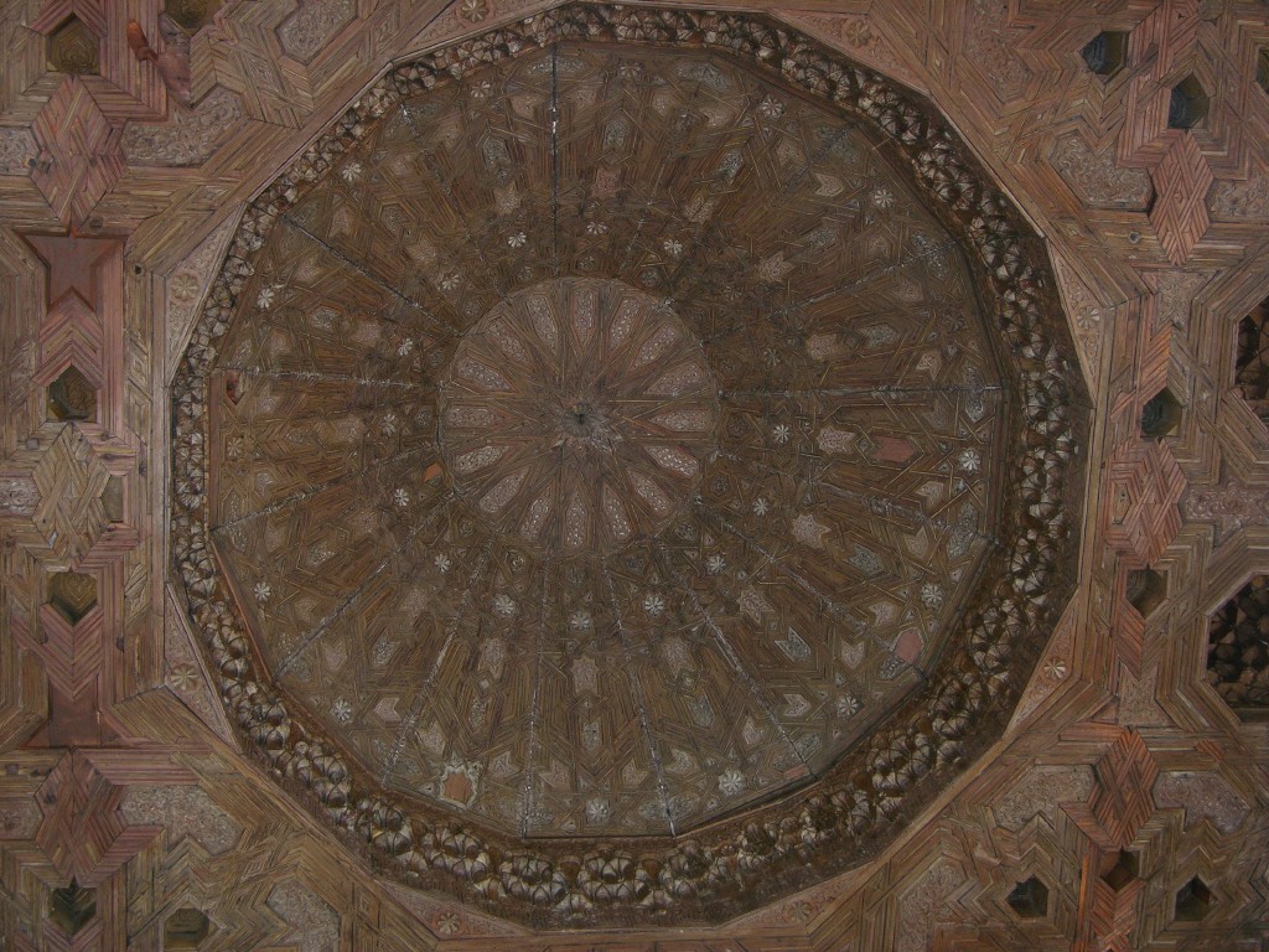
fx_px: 1980
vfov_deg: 27.0
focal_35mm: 54
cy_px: 476
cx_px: 634
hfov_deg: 35.5
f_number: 3.1
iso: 100
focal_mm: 13.7
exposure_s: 1/60.1
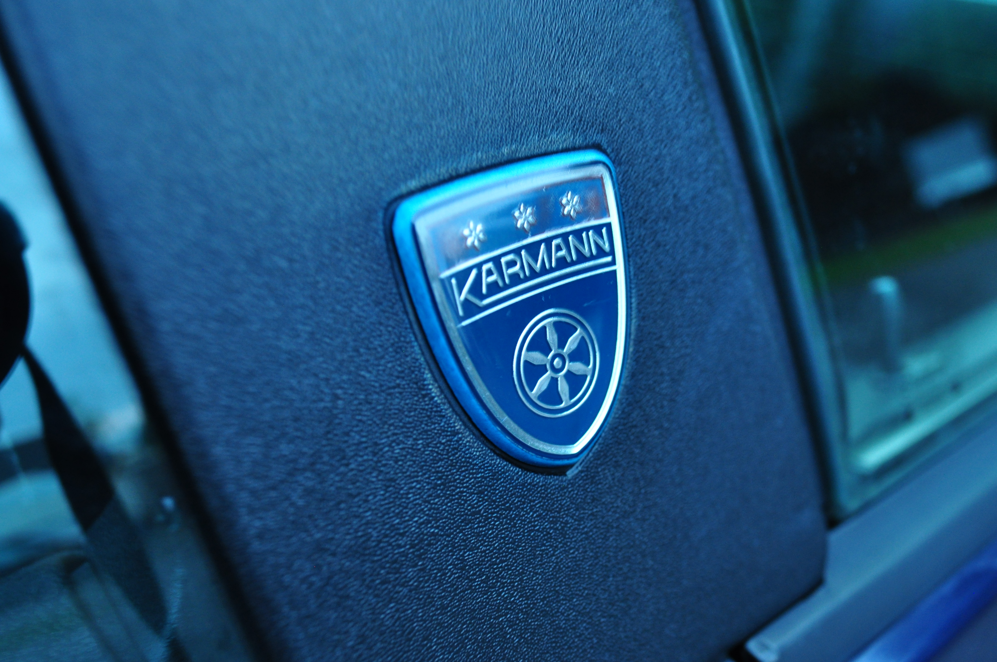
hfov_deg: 53.2
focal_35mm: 36
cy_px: 331
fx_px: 996
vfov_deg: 36.8
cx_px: 498
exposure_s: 1/3
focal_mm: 24
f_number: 5
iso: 800
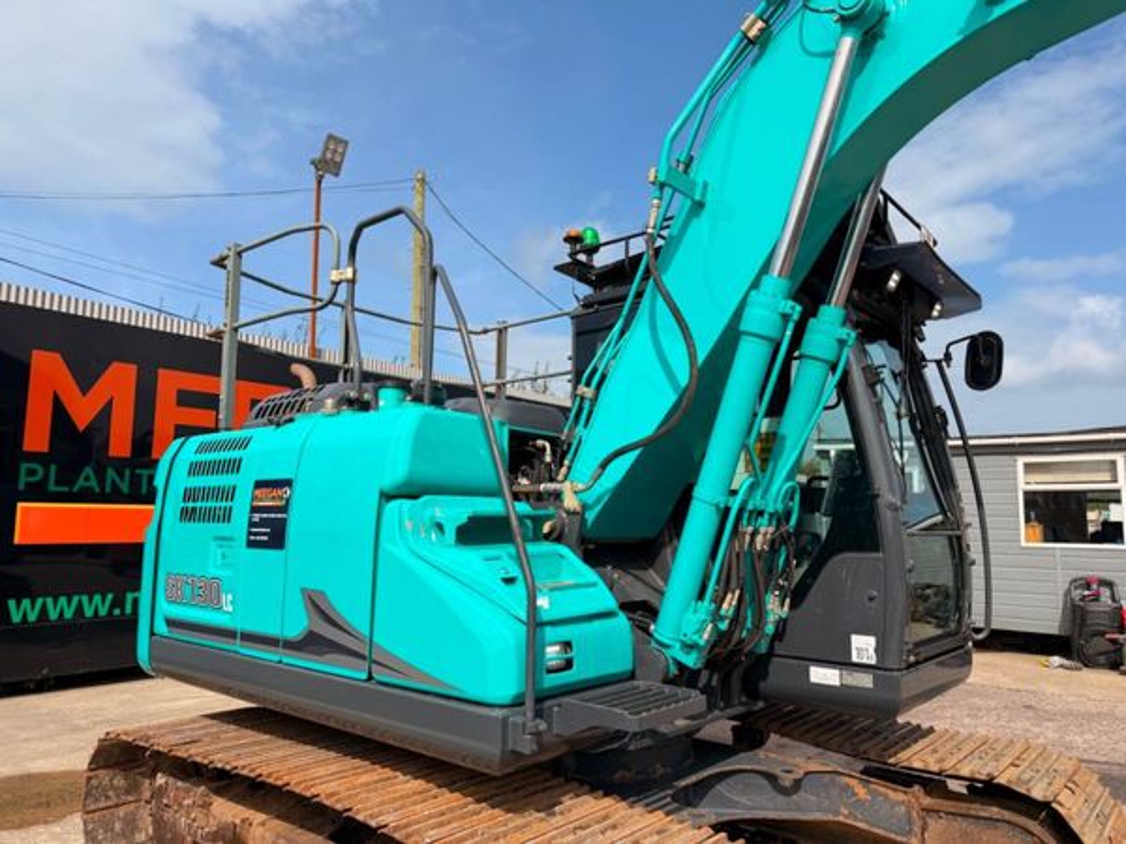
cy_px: 422
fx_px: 781
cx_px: 563
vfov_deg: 56.8
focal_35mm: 24
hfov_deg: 71.6
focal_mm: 6.76
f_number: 1.78
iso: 80
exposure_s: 1/5714
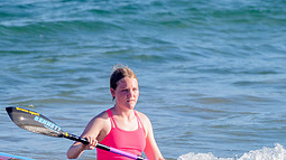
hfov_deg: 1.5
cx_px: 147
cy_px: 135
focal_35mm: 1462
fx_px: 11079
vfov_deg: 0.8
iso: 200
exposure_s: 1/2000
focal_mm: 500
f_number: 5.6
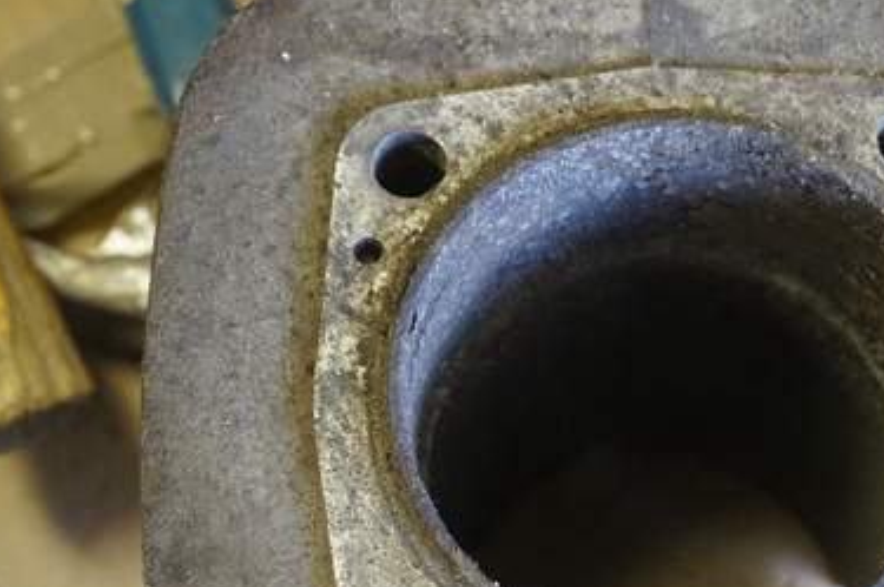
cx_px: 651
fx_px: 2011
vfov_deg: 16.6
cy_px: 370
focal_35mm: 82
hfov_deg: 24.5
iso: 2500
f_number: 5
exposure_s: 1/60
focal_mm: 32
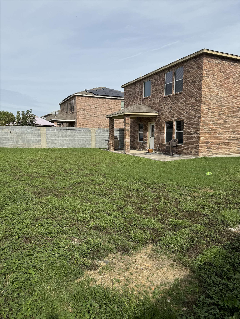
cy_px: 160
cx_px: 120
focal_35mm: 24
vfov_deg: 71.6
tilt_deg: -4.9
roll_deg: -0.8
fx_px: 222
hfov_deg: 56.8
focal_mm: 6.86
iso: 80
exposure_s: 1/5348
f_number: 1.78
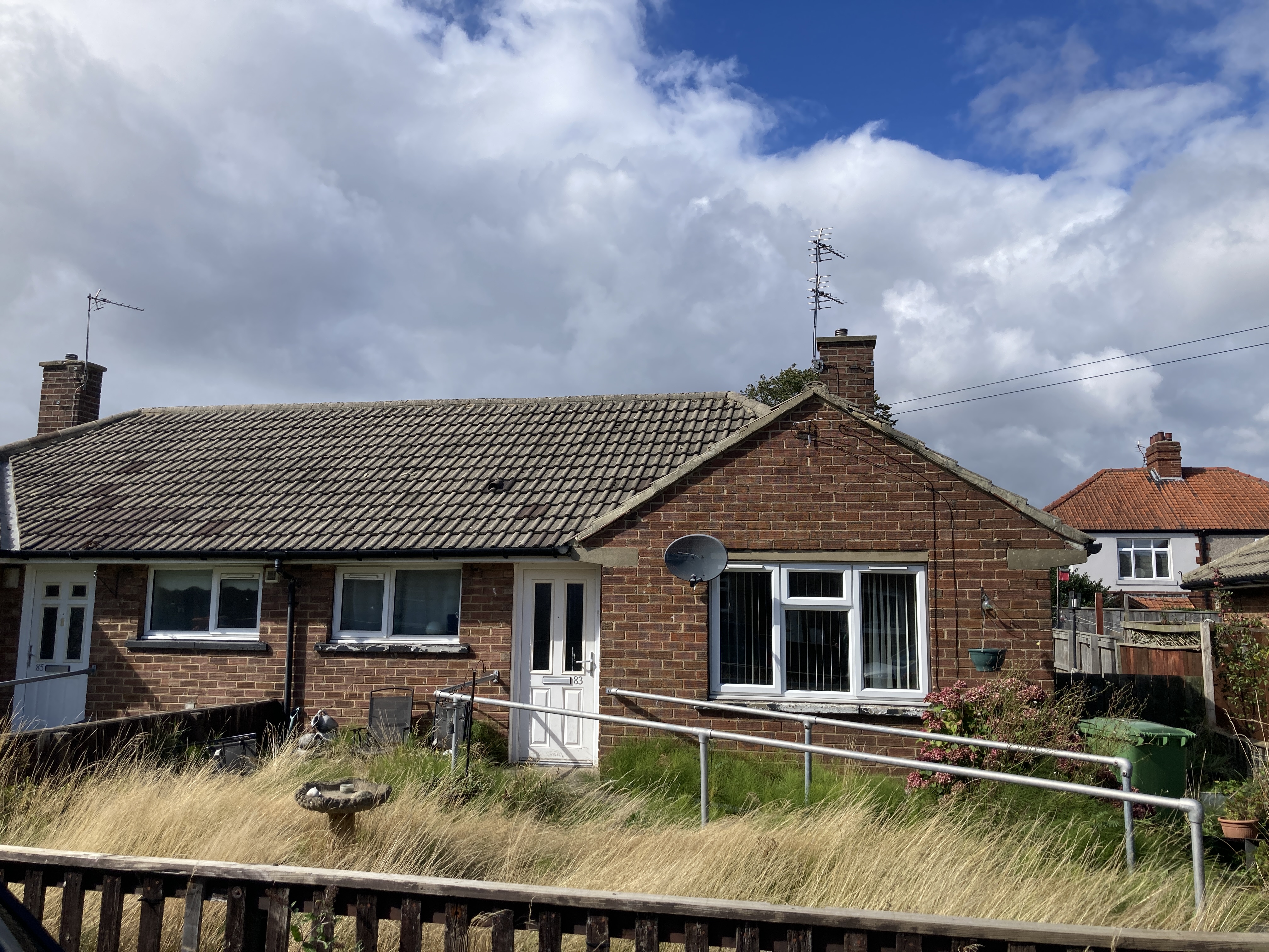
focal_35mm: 28
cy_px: 476
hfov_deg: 63.4
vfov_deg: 49.7
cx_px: 634
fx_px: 1026
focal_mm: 3.99
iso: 20
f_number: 1.8
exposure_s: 1/2525
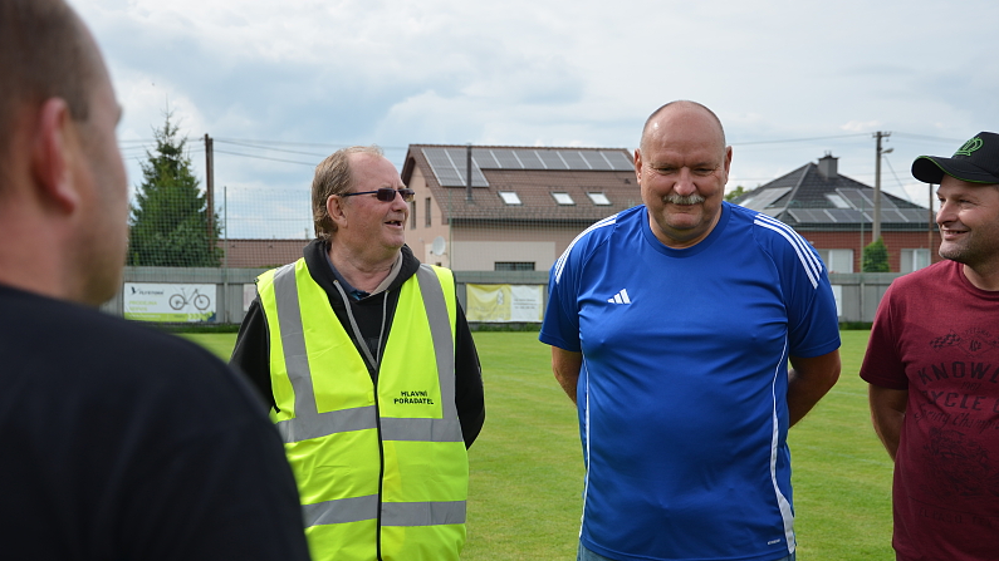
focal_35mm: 60
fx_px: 1589
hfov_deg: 34.9
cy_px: 318
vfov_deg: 20.0
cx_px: 499
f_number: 4.5
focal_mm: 38
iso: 100
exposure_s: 1/500
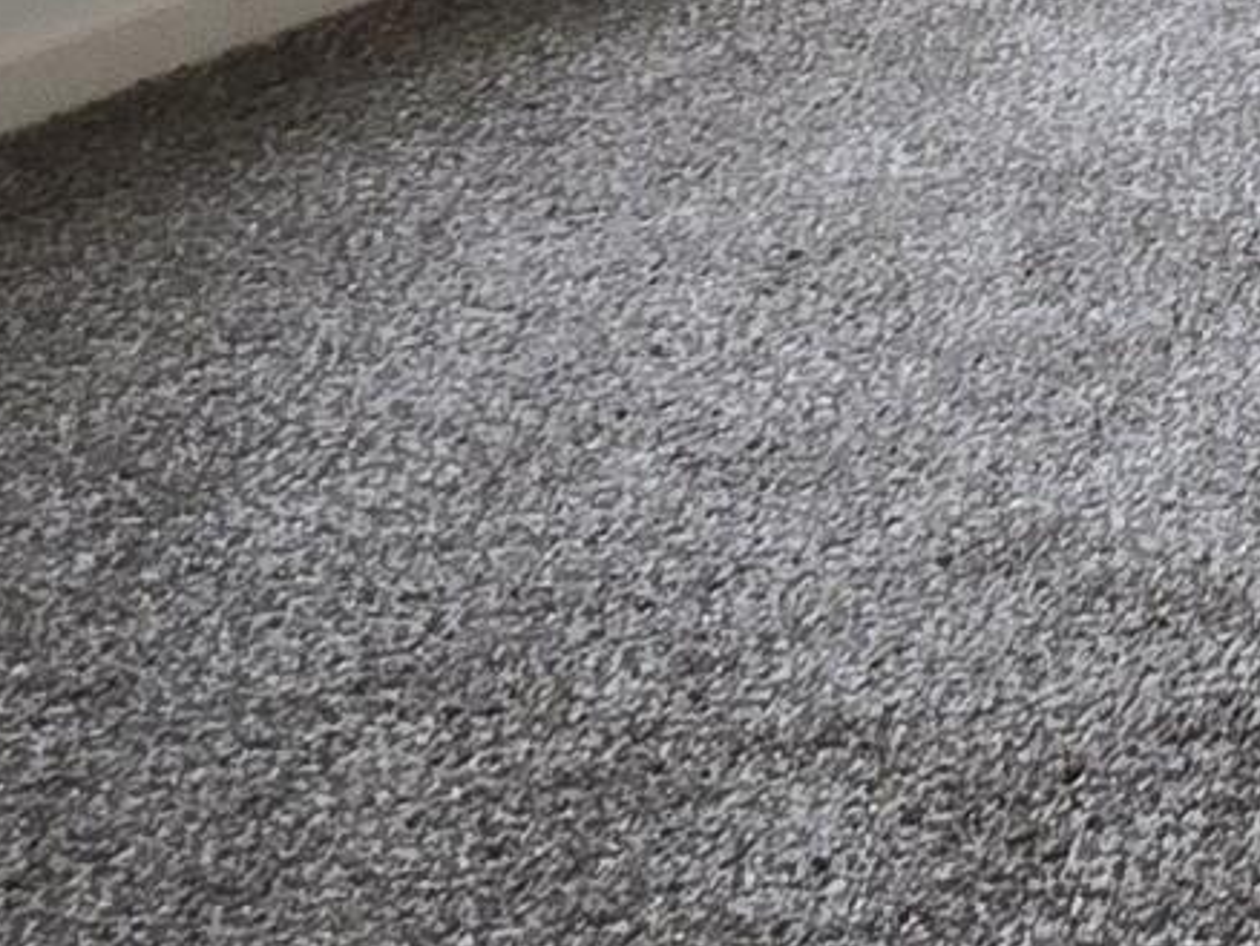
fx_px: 3241
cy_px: -966
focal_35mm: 89
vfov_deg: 13.9
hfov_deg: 17.6
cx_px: 2290
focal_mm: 2.2
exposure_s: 1/60
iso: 50
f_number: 2.2
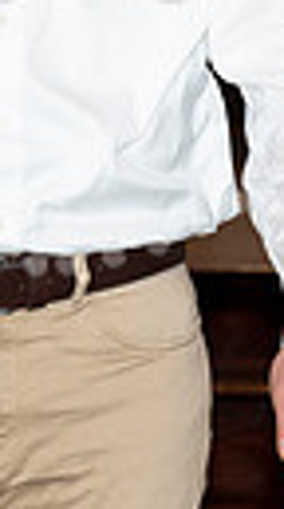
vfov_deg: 3.2
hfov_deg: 1.8
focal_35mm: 665
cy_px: -109
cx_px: 233
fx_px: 8956
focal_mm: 120
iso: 800
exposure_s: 1/100
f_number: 5.6
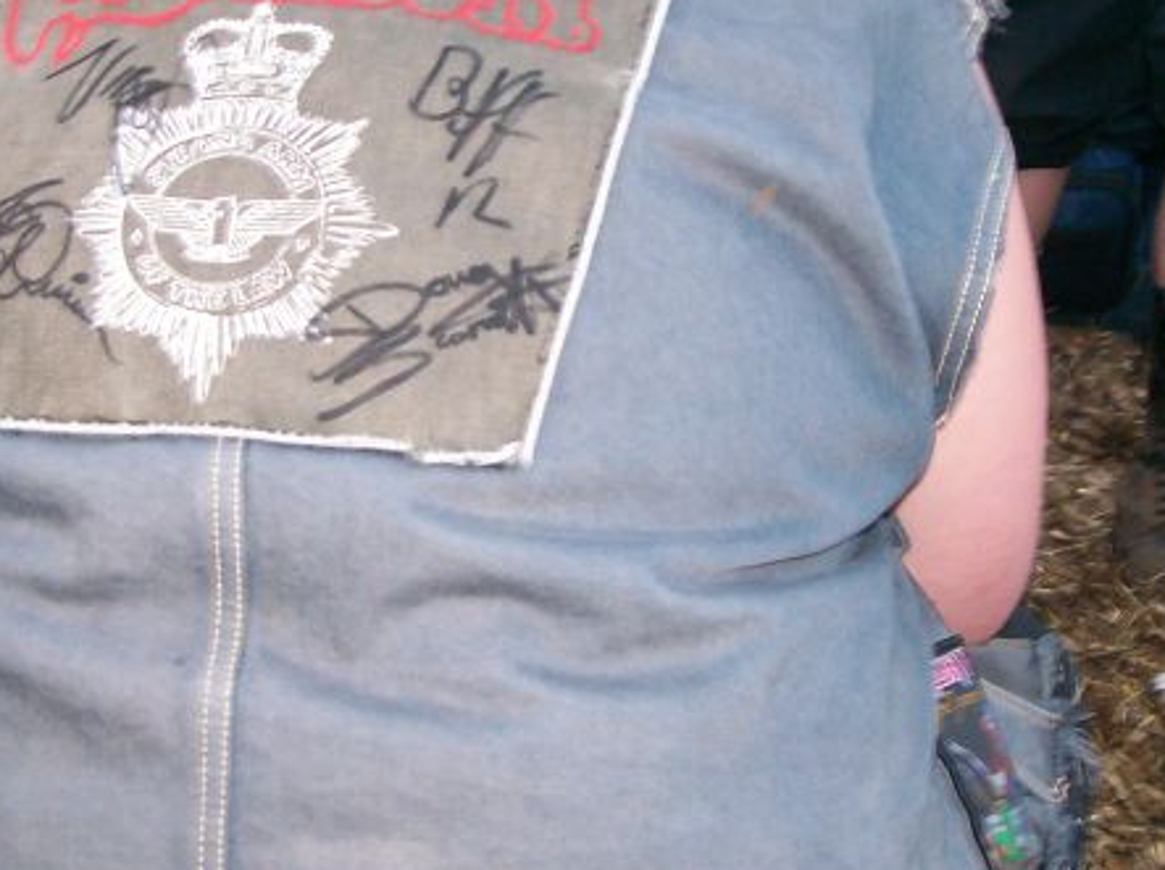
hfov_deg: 29.7
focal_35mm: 65
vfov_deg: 22.5
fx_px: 2185
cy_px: 300
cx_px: 439
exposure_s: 1/64
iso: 80
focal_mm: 6
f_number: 2.7
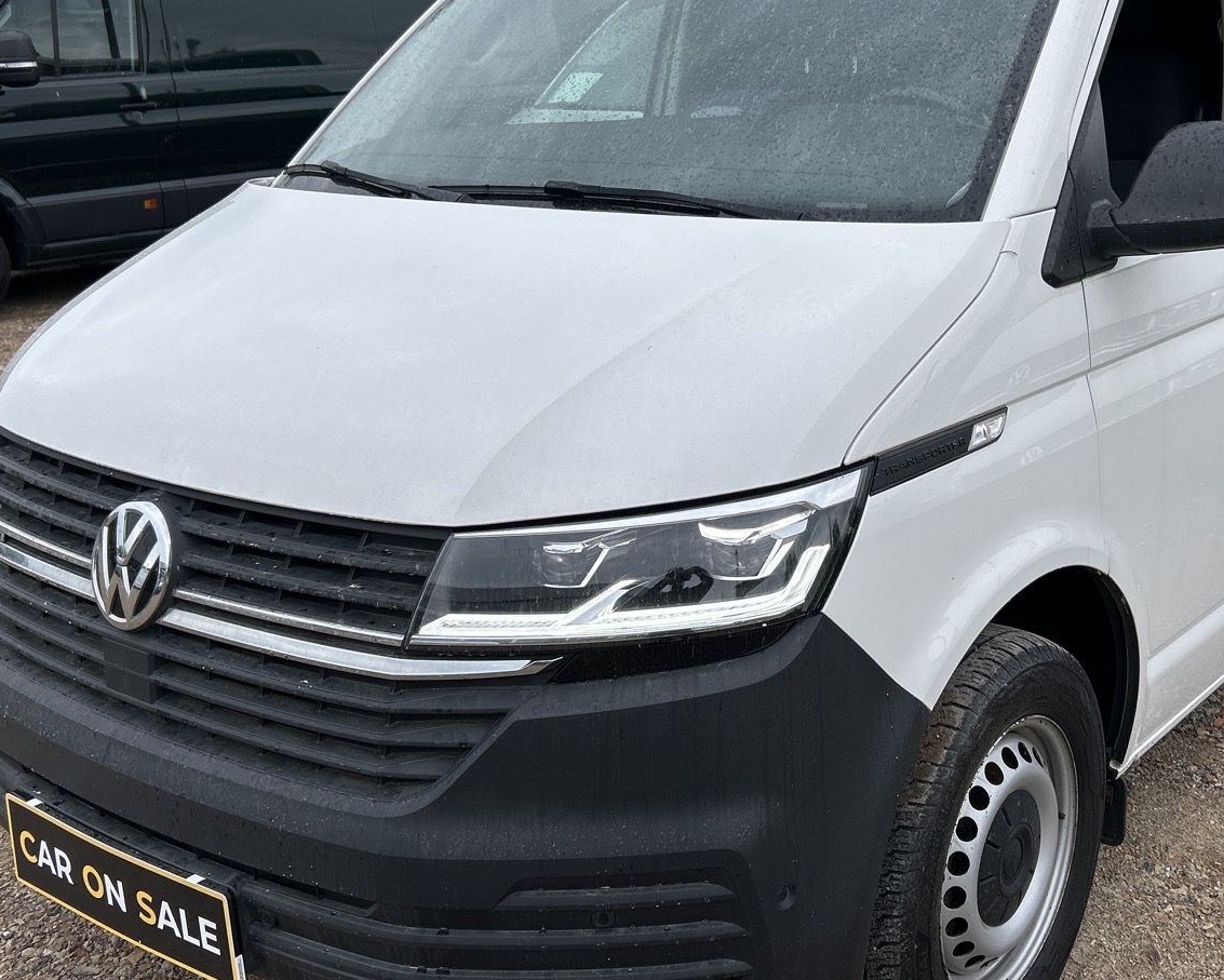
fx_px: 1558
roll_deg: +0.9
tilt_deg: -12.3
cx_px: 801
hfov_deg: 42.4
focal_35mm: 43
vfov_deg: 34.7
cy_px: 358
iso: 50
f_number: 1.5
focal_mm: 5.7
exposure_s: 1/1431
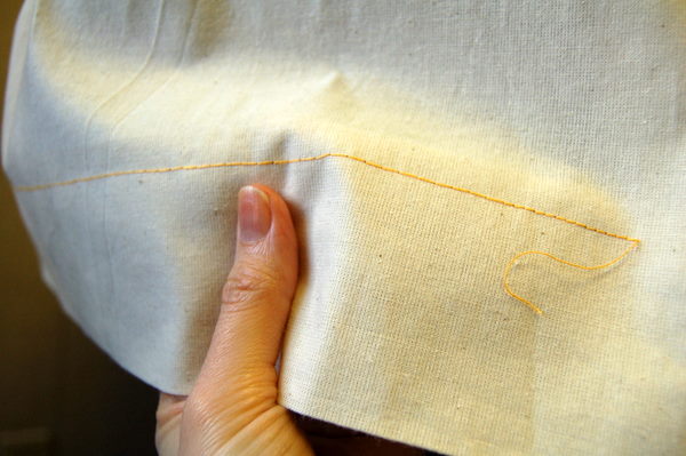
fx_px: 743
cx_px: 343
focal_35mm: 39
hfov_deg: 49.6
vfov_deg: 34.2
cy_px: 228
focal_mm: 26
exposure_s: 1/100
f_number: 5
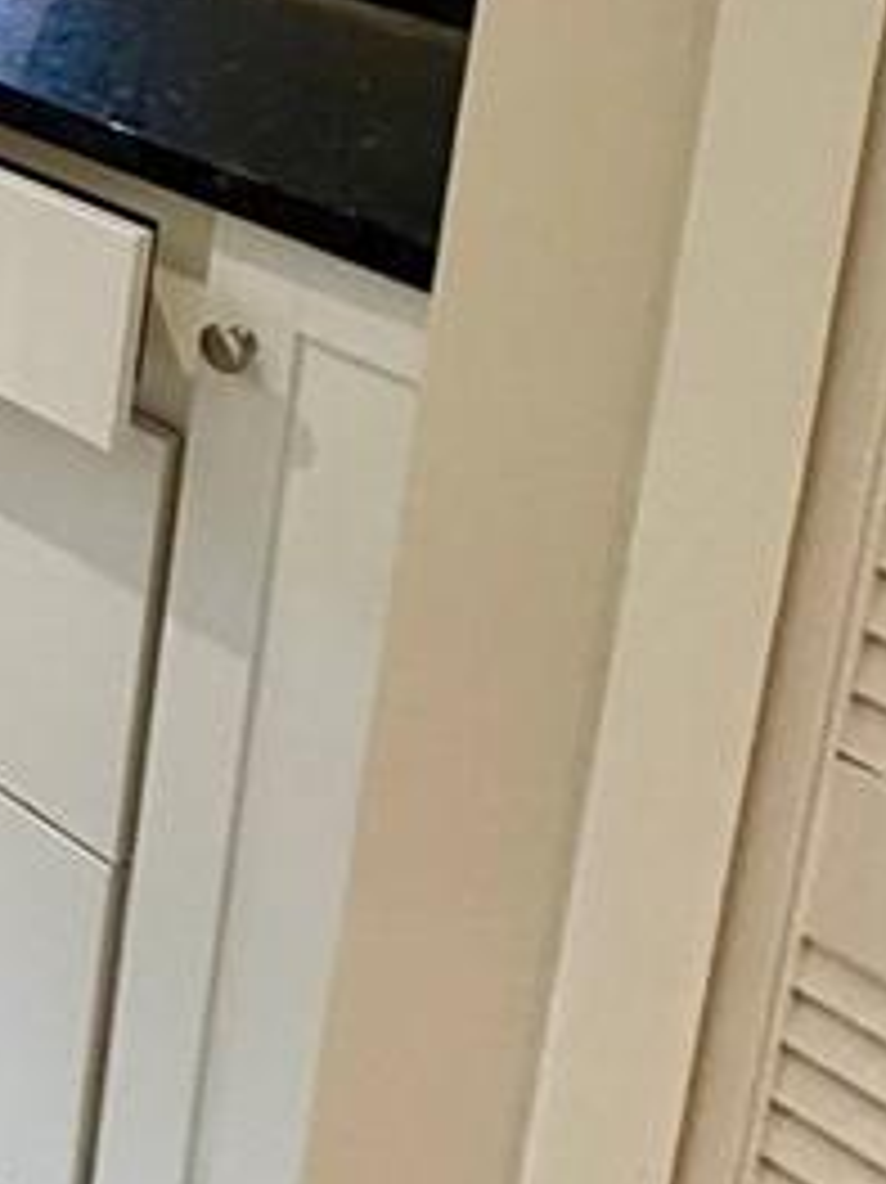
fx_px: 2186
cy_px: -356
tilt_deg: -10.7
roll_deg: -2.4
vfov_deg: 25.9
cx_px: -1003
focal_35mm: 64
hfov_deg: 16.2
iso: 250
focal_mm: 2.22
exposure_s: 1/120
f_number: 2.2
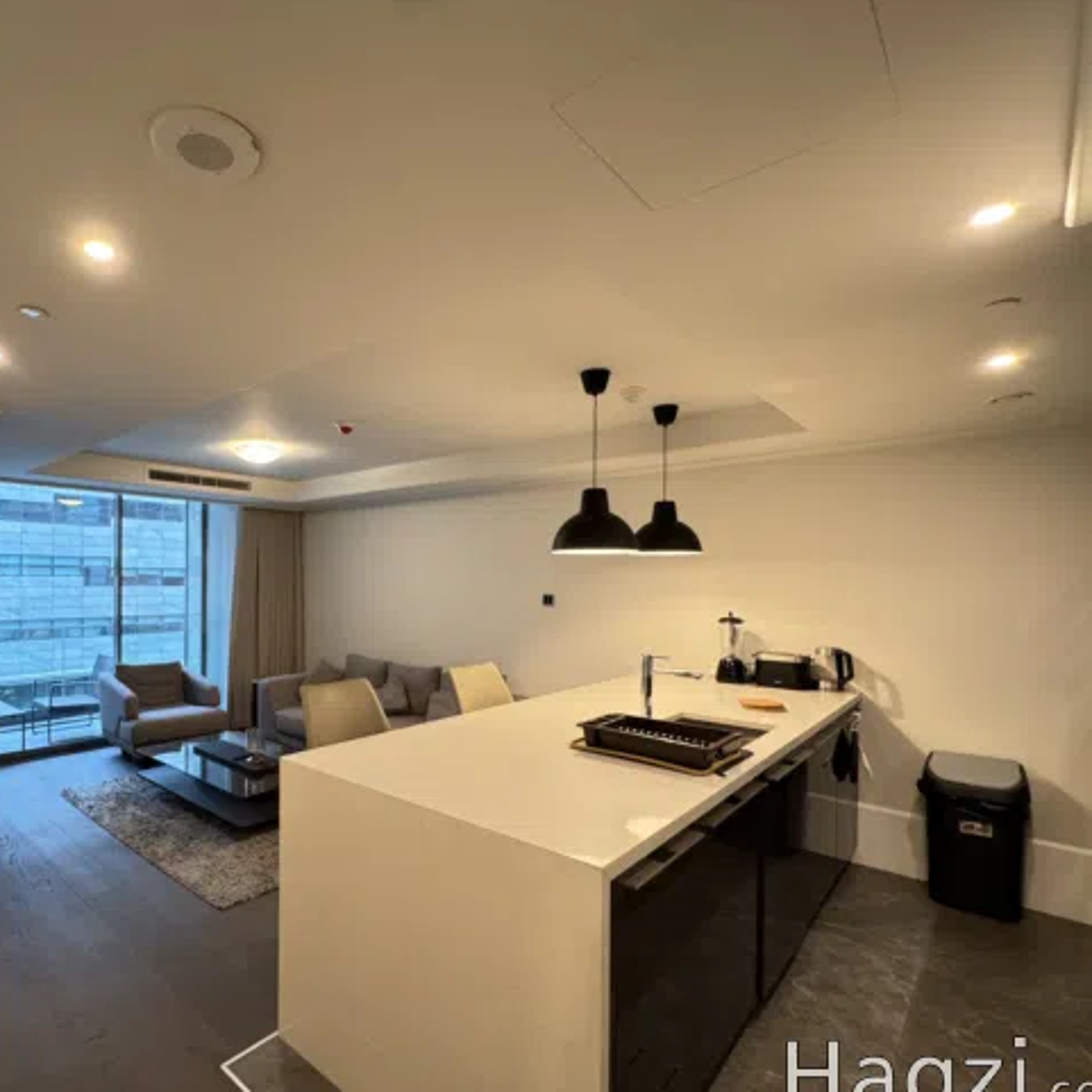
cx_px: 397
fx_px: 642
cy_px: 580
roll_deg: -1.0
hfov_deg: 79.0
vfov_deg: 80.6
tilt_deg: -0.4
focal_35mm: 18
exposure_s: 1/50
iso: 320
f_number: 2.2
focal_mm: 2.22
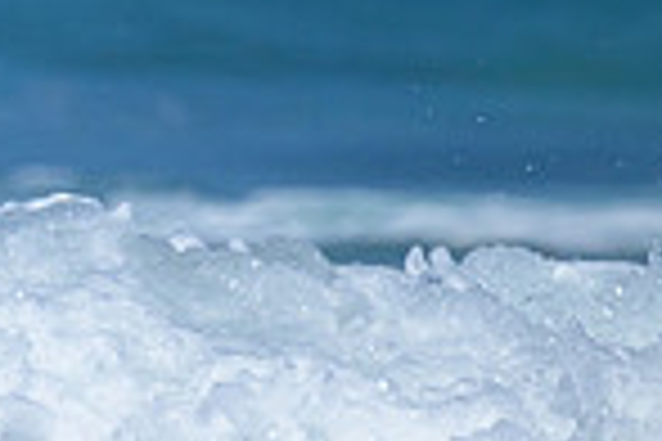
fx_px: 79213
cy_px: 631
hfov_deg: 0.5
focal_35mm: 4308
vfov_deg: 0.3
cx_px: -1064
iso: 360
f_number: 6.3
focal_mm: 800
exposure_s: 1/2500
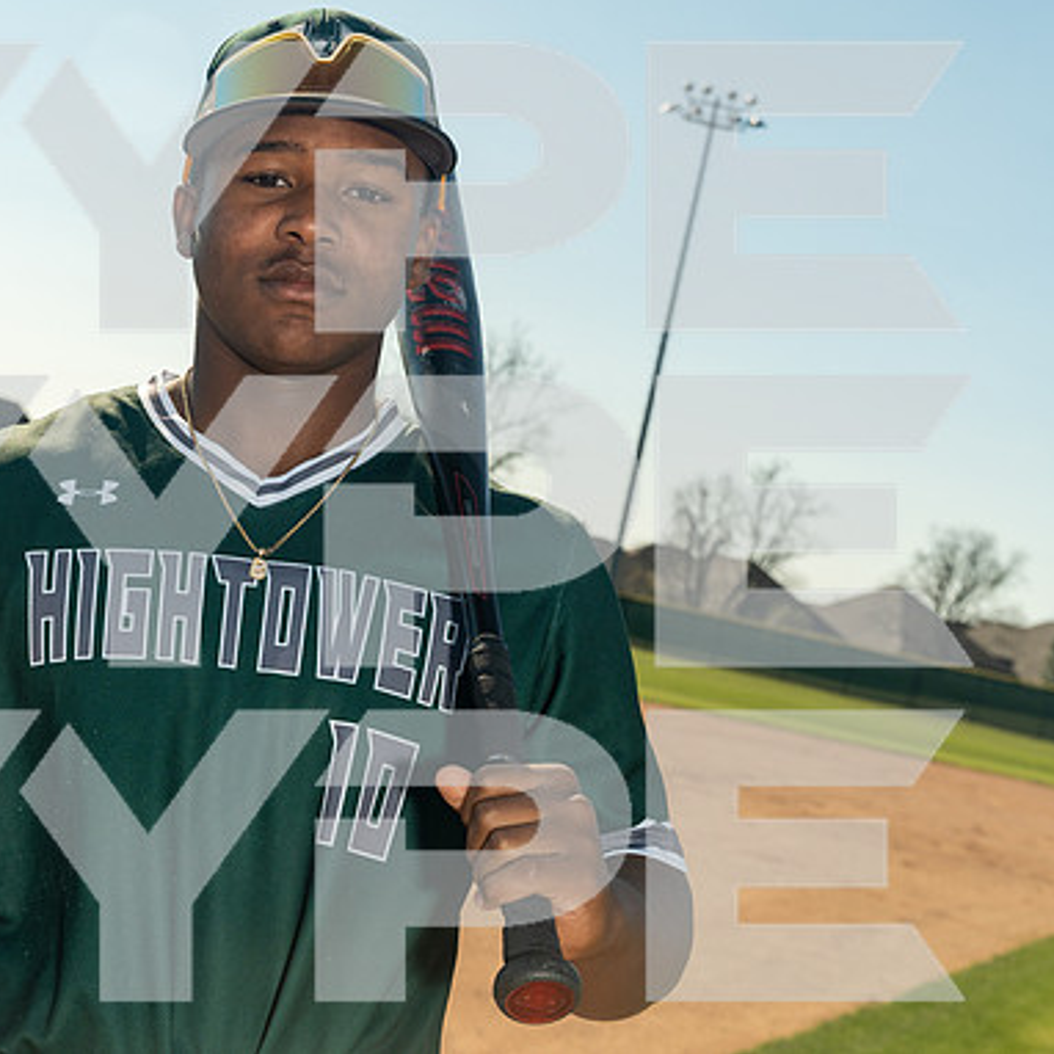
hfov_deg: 27.4
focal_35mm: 62
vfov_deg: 27.7
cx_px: 270
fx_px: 2136
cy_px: 523
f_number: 7.1
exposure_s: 1/200
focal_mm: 48
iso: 500
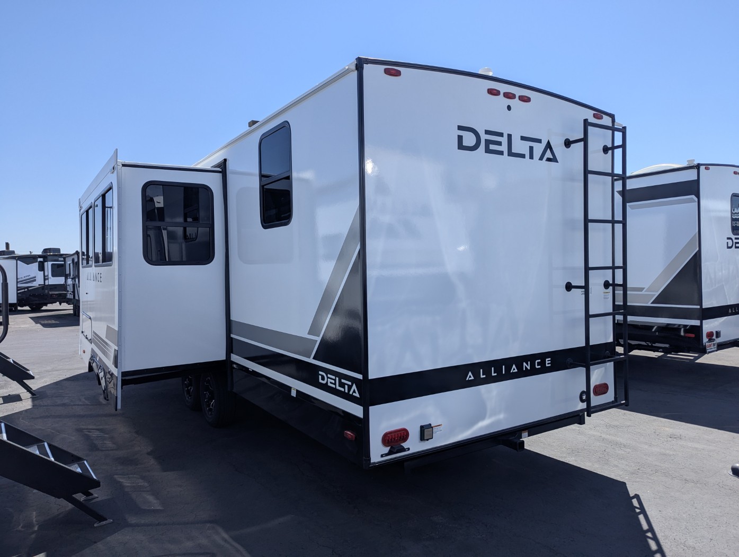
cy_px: 278
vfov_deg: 56.9
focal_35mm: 24
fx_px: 513
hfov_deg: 71.5
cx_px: 370
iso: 48
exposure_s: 1/2096
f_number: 1.85
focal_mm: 6.81
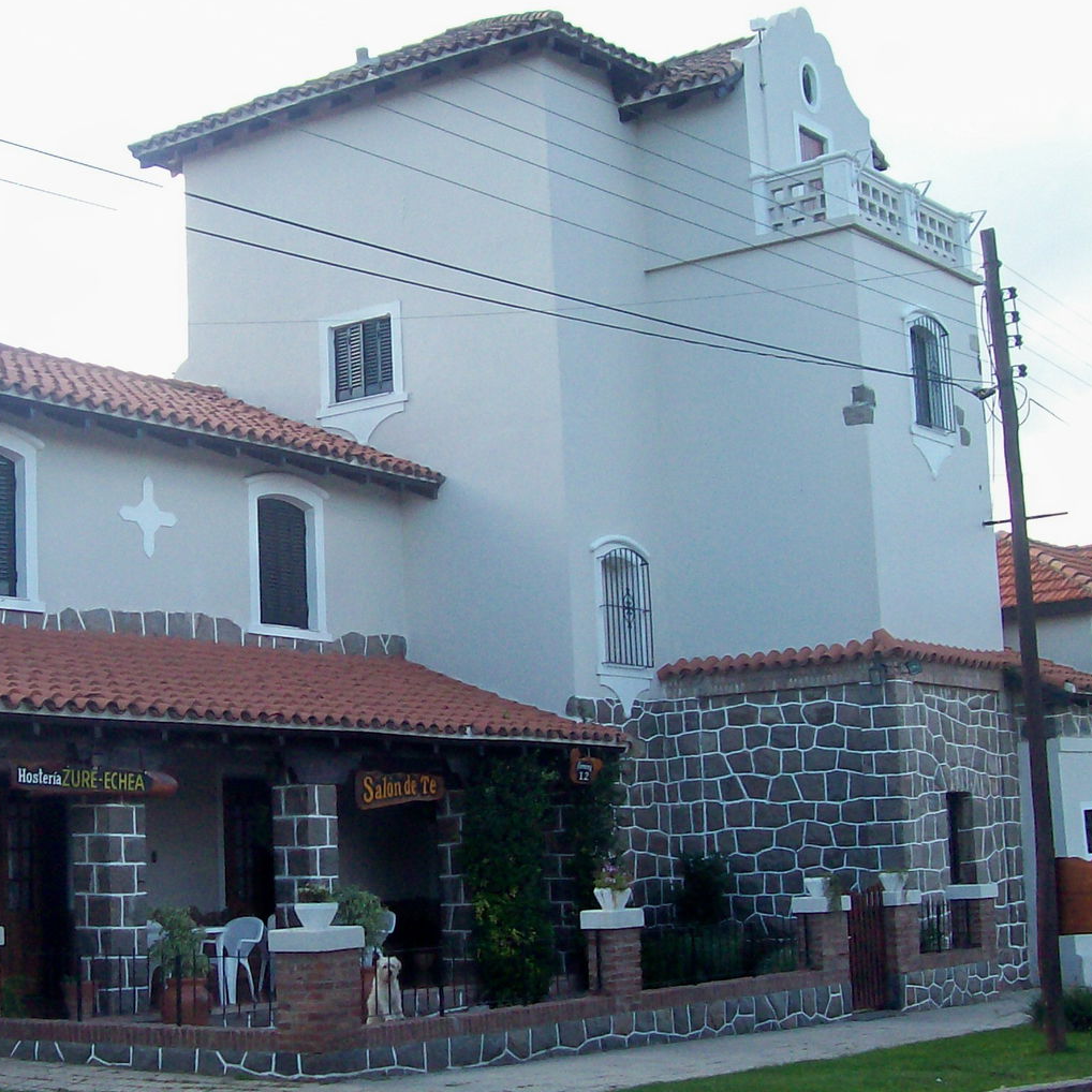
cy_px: 577
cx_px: 283
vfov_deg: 28.6
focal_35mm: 60
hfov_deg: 28.2
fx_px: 2141
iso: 80
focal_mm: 6
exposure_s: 1/358
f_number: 2.7
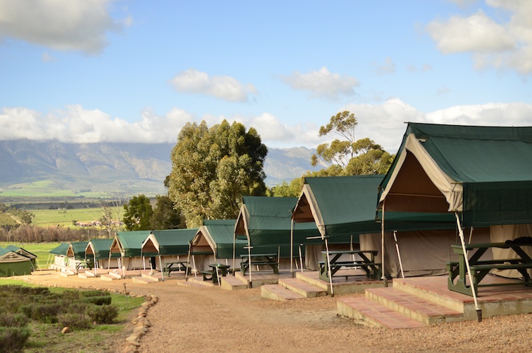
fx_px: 774
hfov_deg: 37.9
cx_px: 266
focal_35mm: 52
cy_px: 176
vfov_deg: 25.6
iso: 640
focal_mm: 35
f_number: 2.8
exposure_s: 1/8000
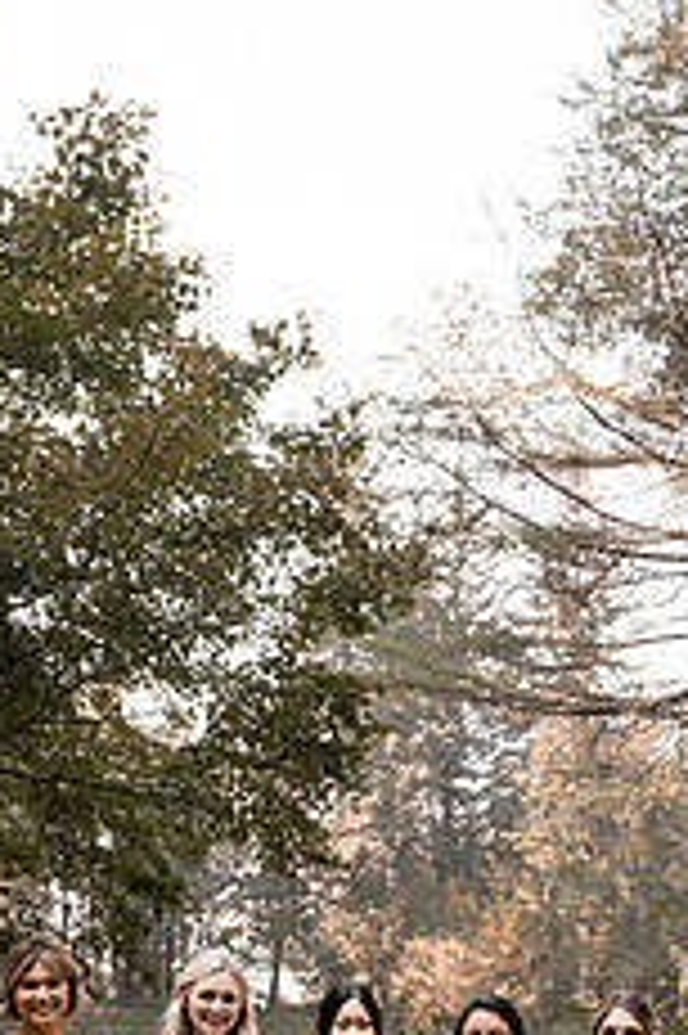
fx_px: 1349
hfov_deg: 28.6
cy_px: 1004
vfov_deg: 38.0
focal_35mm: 47
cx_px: 333
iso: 250
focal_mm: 24
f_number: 2.8
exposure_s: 1/640
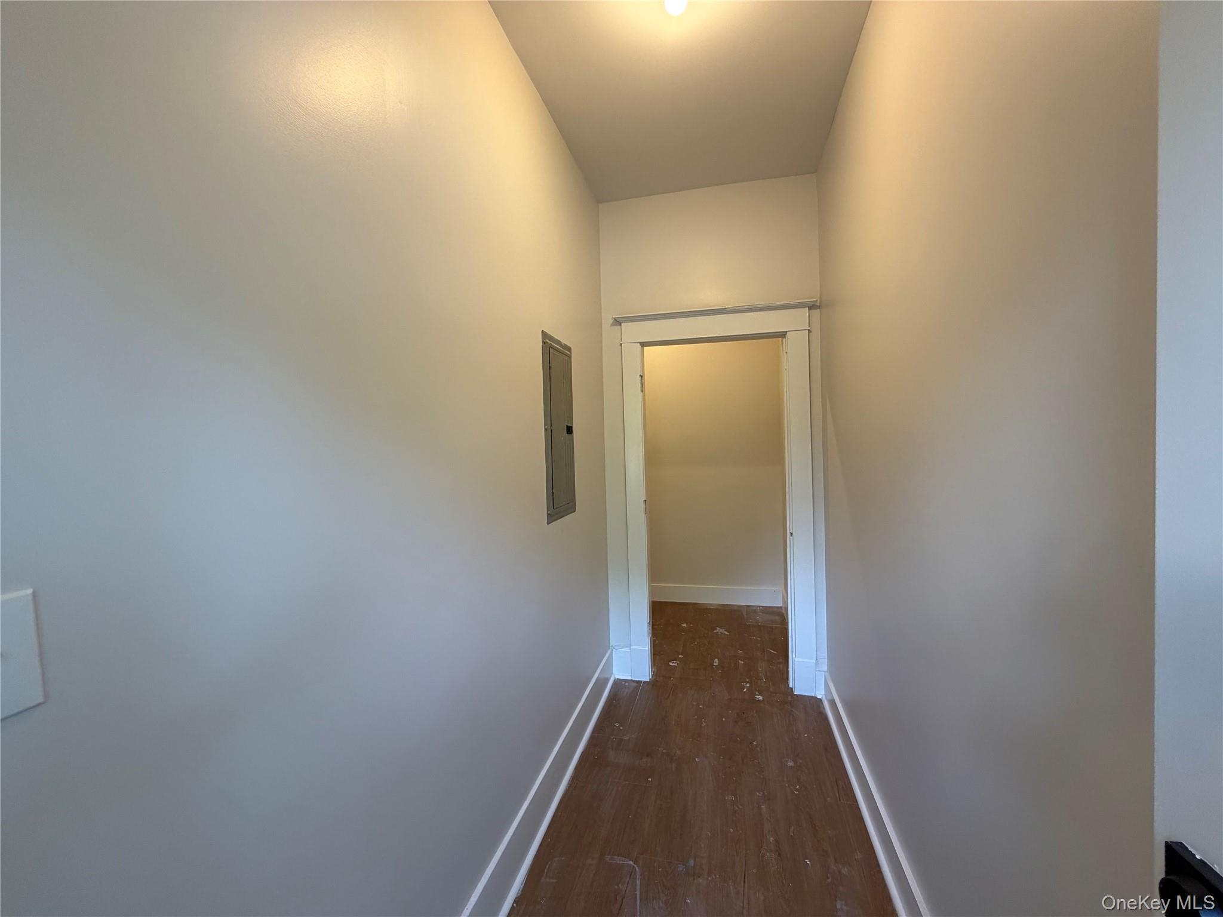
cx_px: 612
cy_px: 458
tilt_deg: -2.0
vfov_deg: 85.7
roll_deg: +2.1
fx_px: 495
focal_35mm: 14
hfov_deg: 102.1
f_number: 2.2
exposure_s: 1/120
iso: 160
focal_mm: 2.22
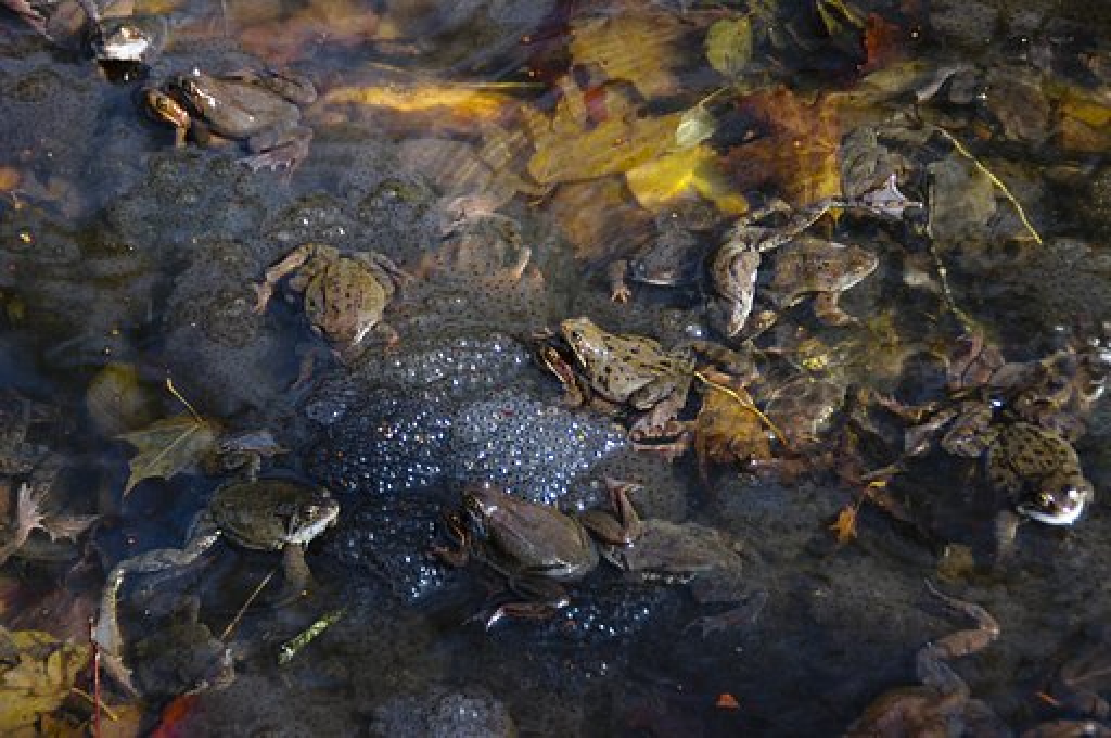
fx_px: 4161
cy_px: 369
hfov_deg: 15.2
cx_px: 556
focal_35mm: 135
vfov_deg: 10.1
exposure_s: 1/90
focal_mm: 90
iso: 200
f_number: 5.6
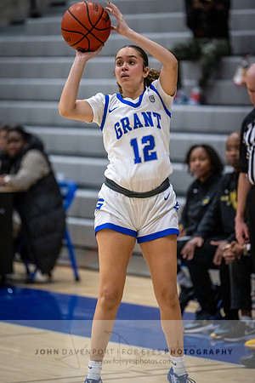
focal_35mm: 200
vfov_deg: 10.3
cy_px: 192
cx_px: 128
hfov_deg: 6.9
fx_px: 2125
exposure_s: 1/1250
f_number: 3.2
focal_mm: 200
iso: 10000
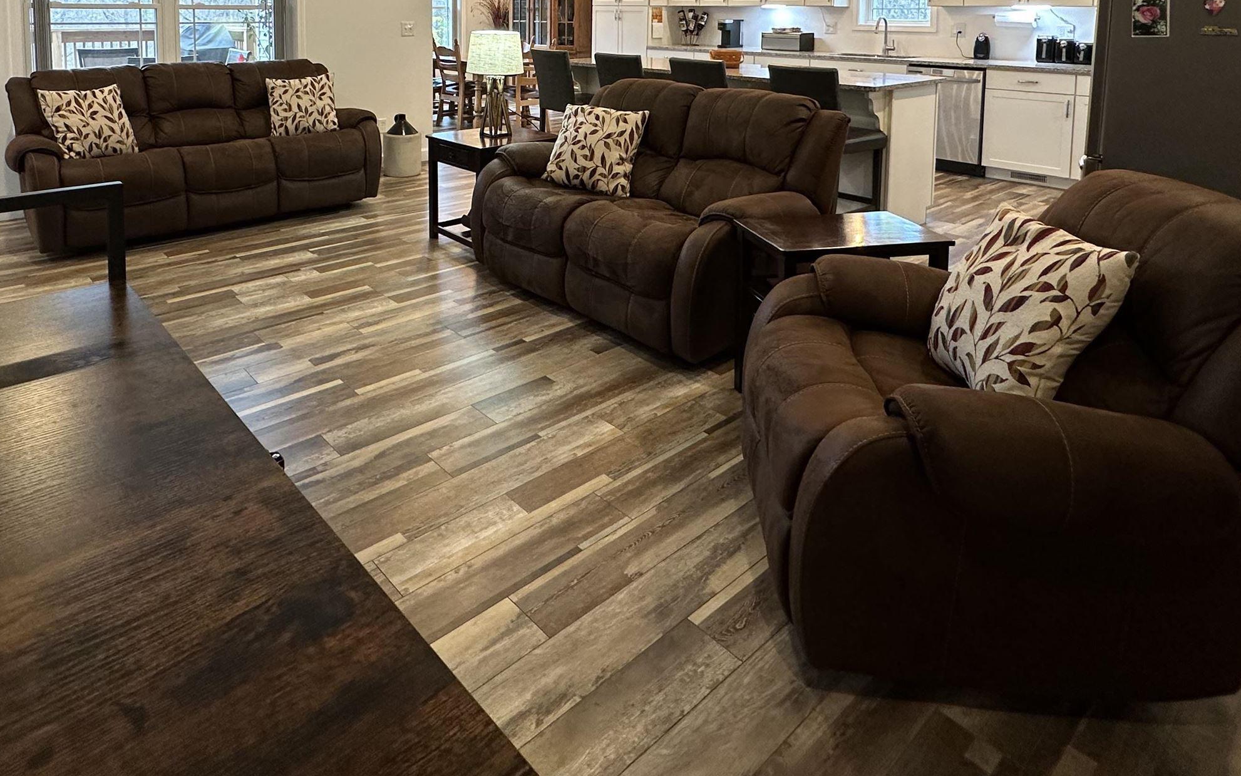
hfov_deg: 76.8
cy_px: 65
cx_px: 536
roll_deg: -0.5
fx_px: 778
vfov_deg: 47.2
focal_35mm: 23
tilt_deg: -4.3
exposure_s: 1/60
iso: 160
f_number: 2.2
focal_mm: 2.22
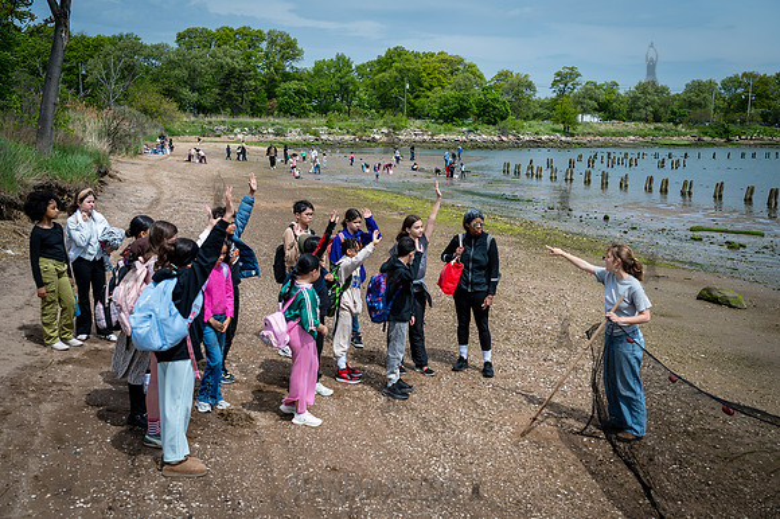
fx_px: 811
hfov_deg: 51.4
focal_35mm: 37
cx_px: 390
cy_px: 260
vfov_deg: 35.5
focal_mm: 35
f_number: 4
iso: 80
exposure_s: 1/1250
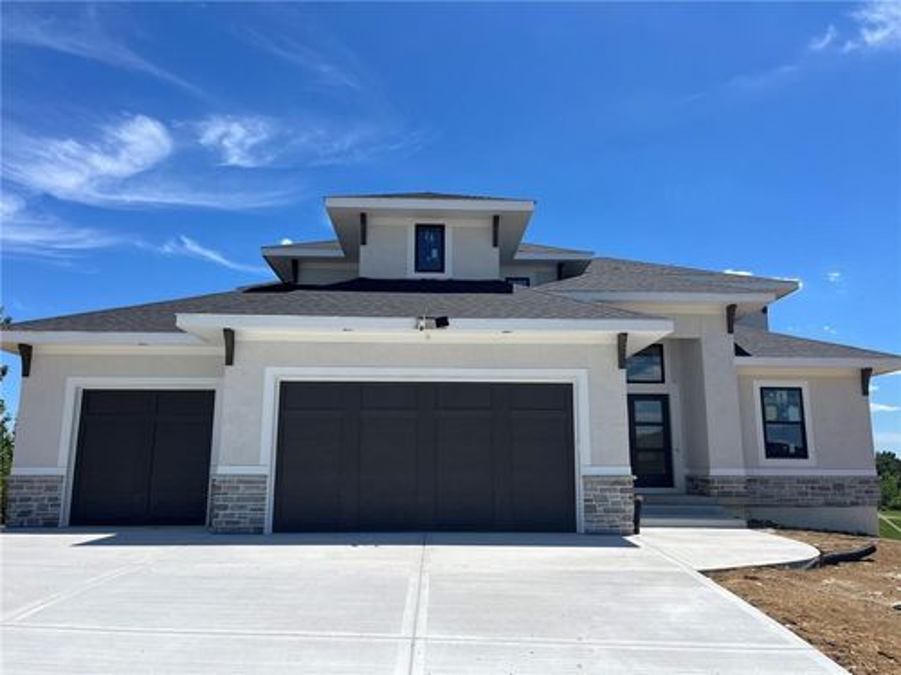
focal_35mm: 26
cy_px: 338
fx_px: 677
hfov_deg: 67.3
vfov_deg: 53.1
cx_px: 450
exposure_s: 1/4484
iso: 50
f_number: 1.6
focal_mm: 5.1
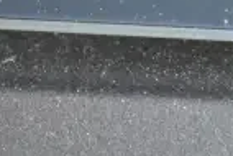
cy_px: 328
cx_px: 423
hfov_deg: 5.7
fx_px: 2301
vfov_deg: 3.8
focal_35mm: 355
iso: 9000
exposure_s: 1/100
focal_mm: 55
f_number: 5.6
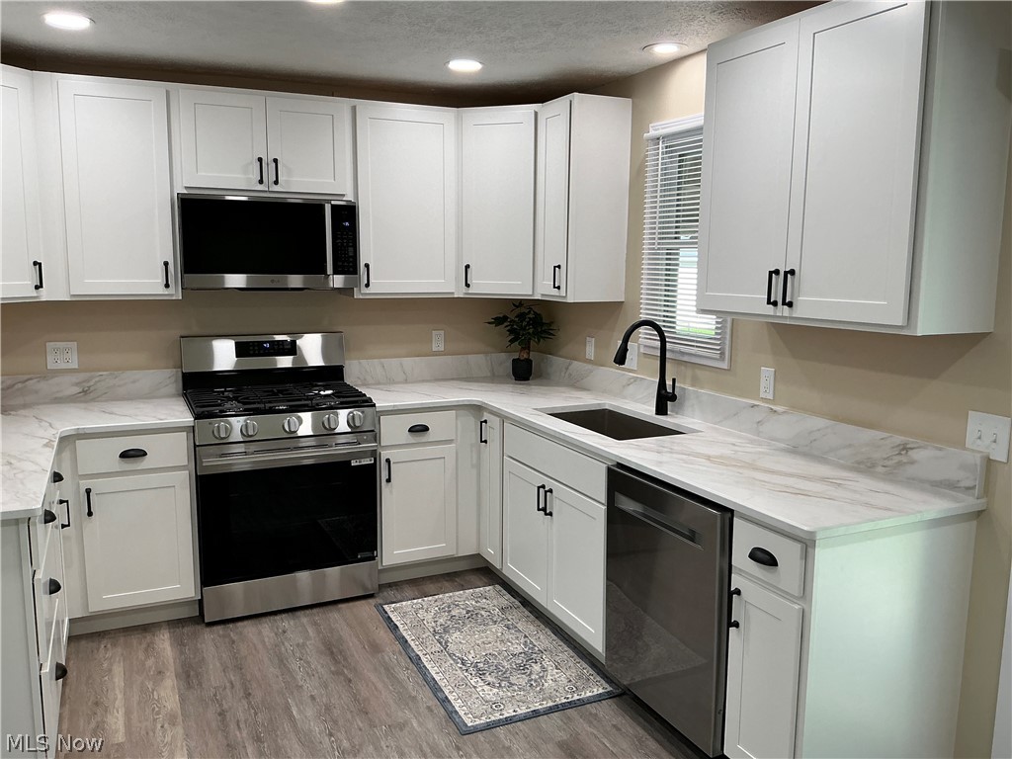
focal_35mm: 28
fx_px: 819
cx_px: 506
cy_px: 380
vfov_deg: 49.7
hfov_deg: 63.4
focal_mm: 3
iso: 50
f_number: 1.8
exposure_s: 1/120
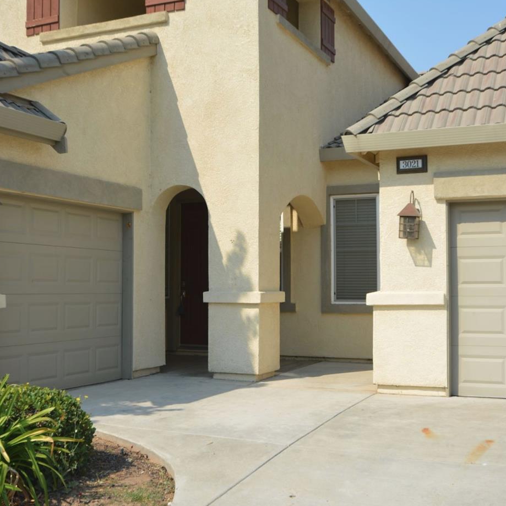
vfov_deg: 38.6
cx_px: 254
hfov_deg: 38.6
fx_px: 723
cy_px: 243
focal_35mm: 44
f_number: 9
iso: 100
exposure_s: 1/200
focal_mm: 21
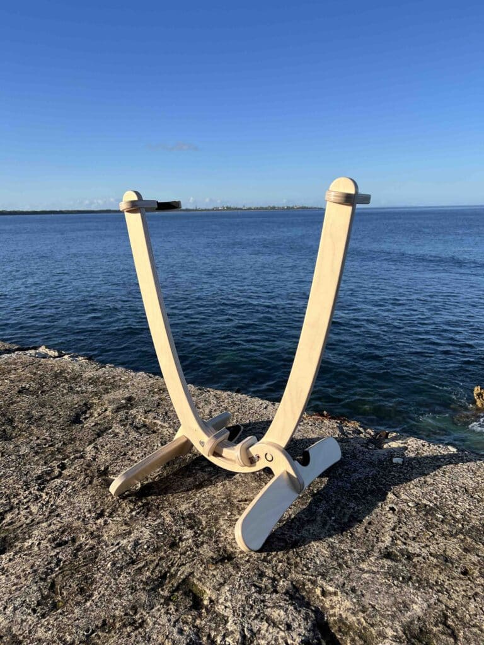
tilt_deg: -14.1
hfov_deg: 53.1
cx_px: 242
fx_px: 485
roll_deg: +0.1
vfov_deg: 67.3
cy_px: 322
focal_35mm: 26
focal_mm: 5.7
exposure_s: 1/3460
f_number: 1.5
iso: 50
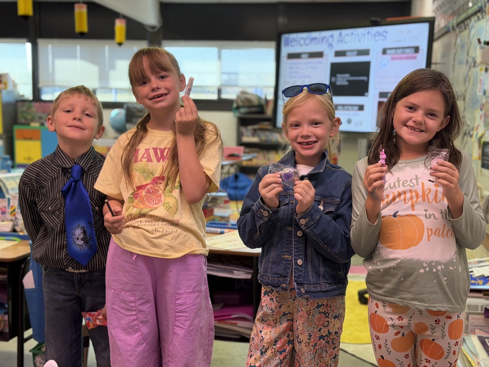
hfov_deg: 39.7
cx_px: 244
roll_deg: -0.5
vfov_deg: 30.3
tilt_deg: -8.2
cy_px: 184
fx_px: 678
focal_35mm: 48
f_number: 1.78
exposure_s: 1/135
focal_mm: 6.76
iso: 160
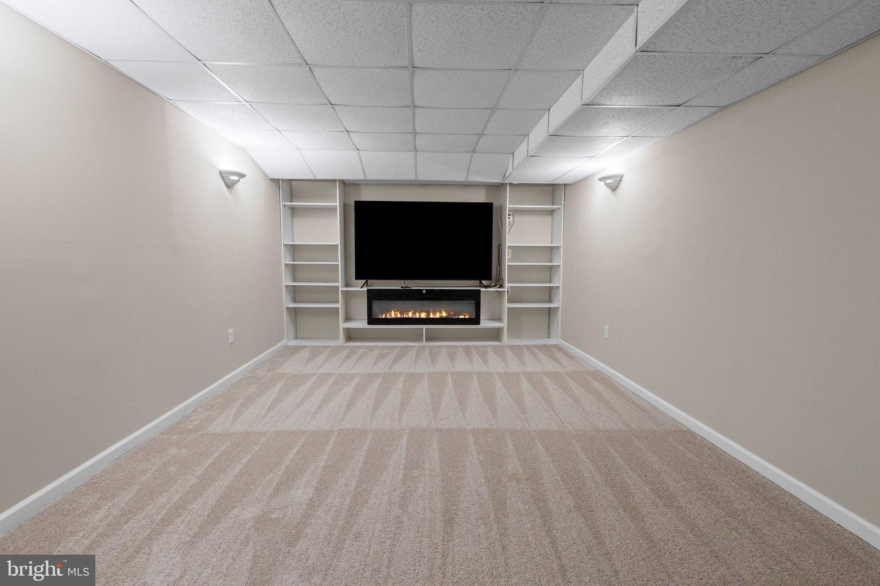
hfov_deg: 96.8
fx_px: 391
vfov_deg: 73.7
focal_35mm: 16
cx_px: 440
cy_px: 293
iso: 3200
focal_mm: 16
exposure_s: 1/15
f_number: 7.1
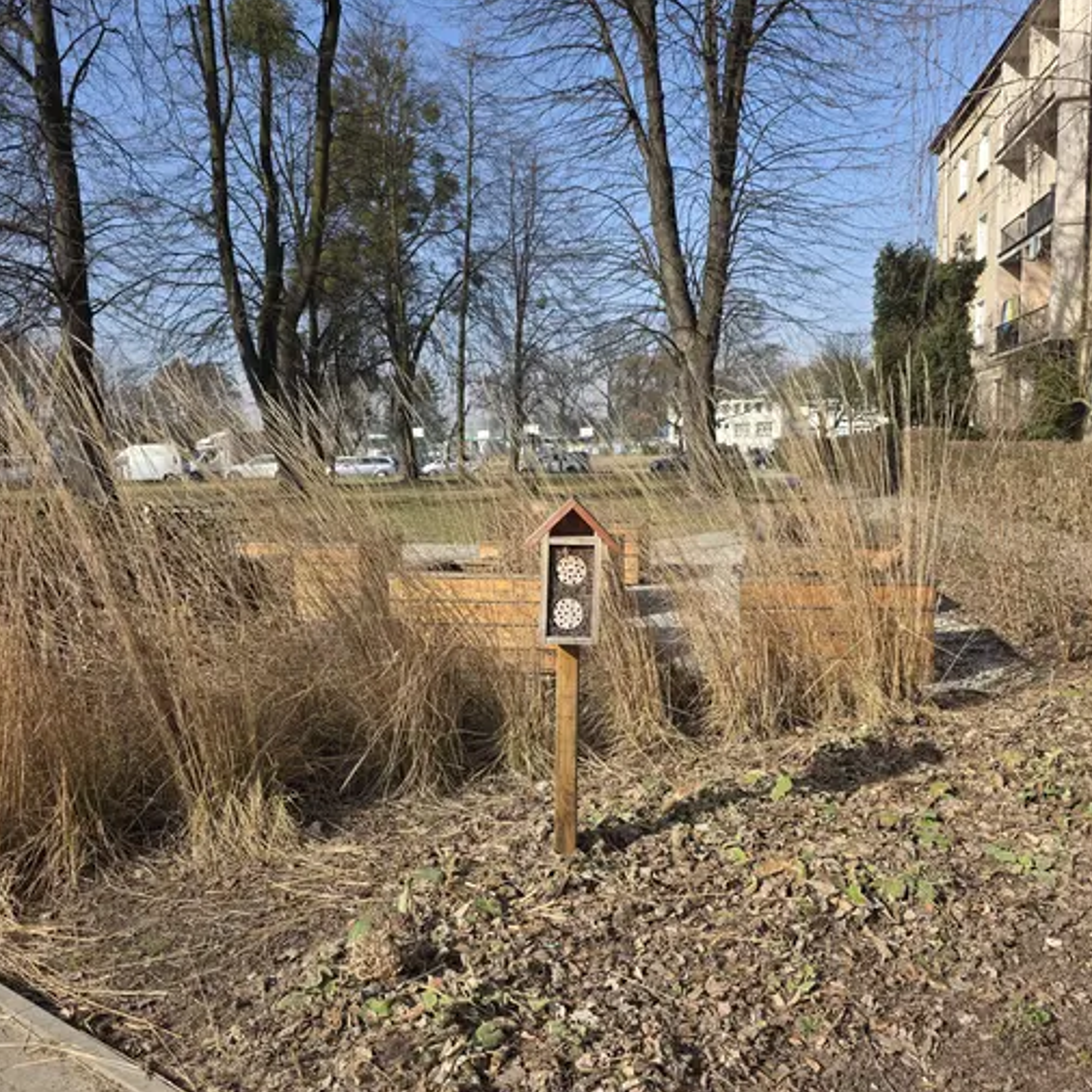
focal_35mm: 29
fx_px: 1035
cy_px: 571
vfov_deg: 55.6
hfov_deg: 55.6
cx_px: 580
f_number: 1.7
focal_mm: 6.3
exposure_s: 1/3598
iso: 80
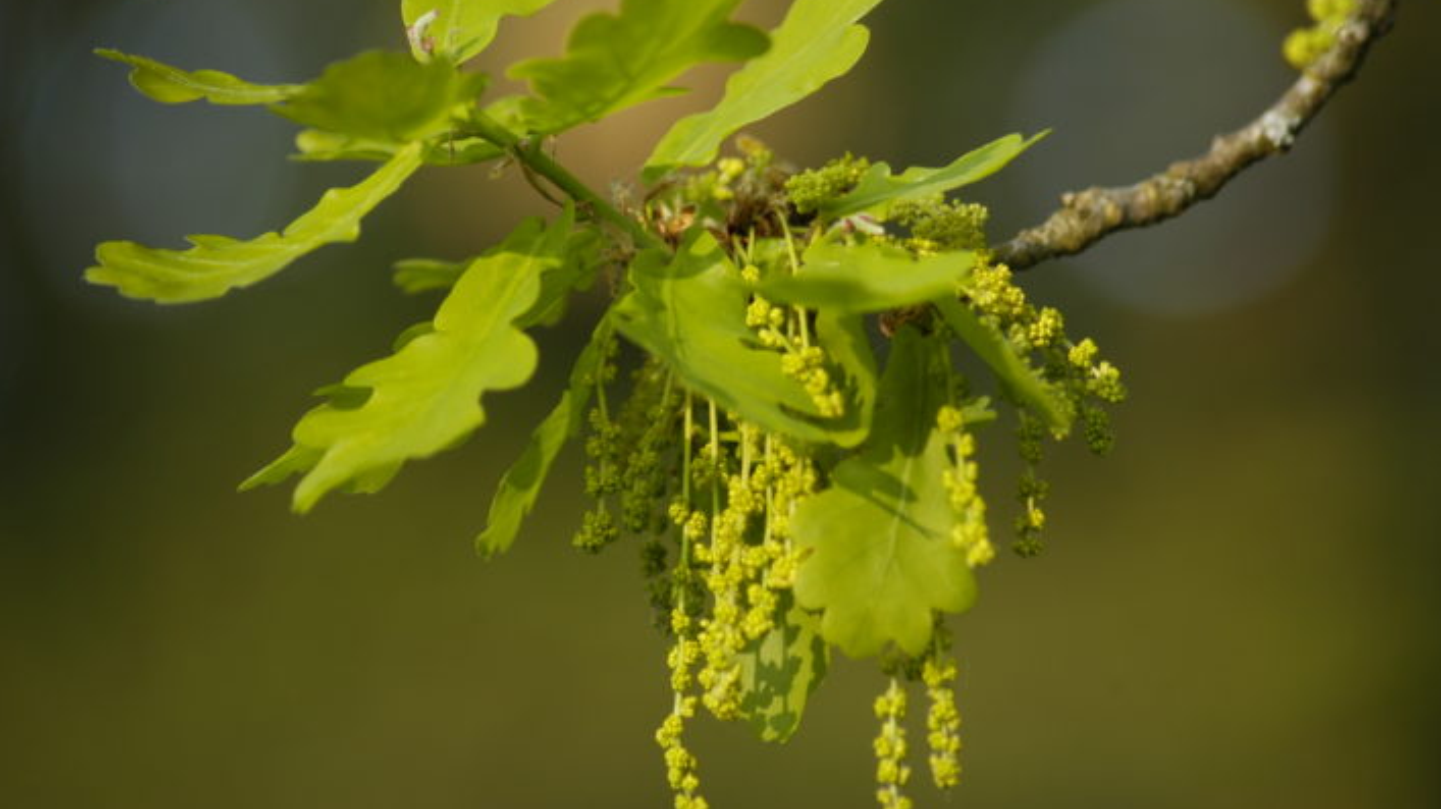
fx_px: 9778
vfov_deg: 4.7
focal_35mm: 256
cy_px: 296
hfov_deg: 8.4
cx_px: 775
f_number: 4.5
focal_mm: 150
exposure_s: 1/125
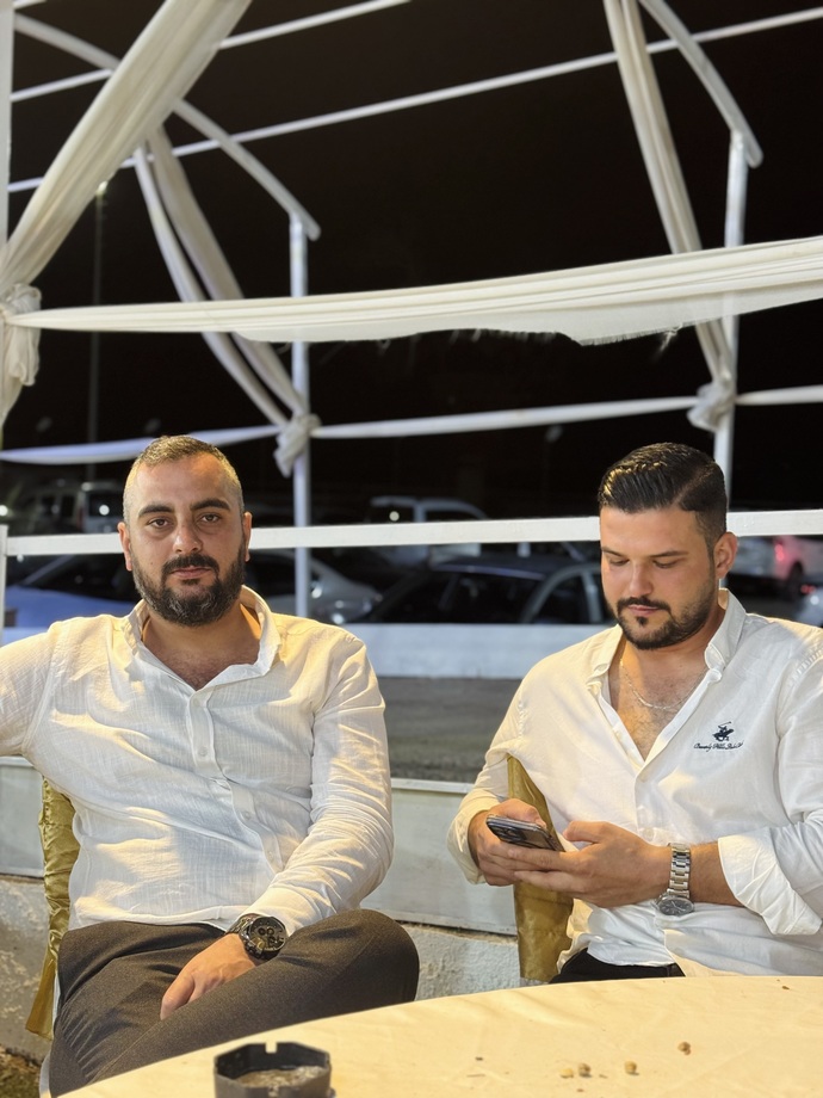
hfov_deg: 30.3
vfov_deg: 39.7
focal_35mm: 48
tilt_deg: -2.3
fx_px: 1522
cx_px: 412
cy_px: 549
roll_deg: -2.6
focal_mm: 6.76
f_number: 1.78
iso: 250
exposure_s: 1/33
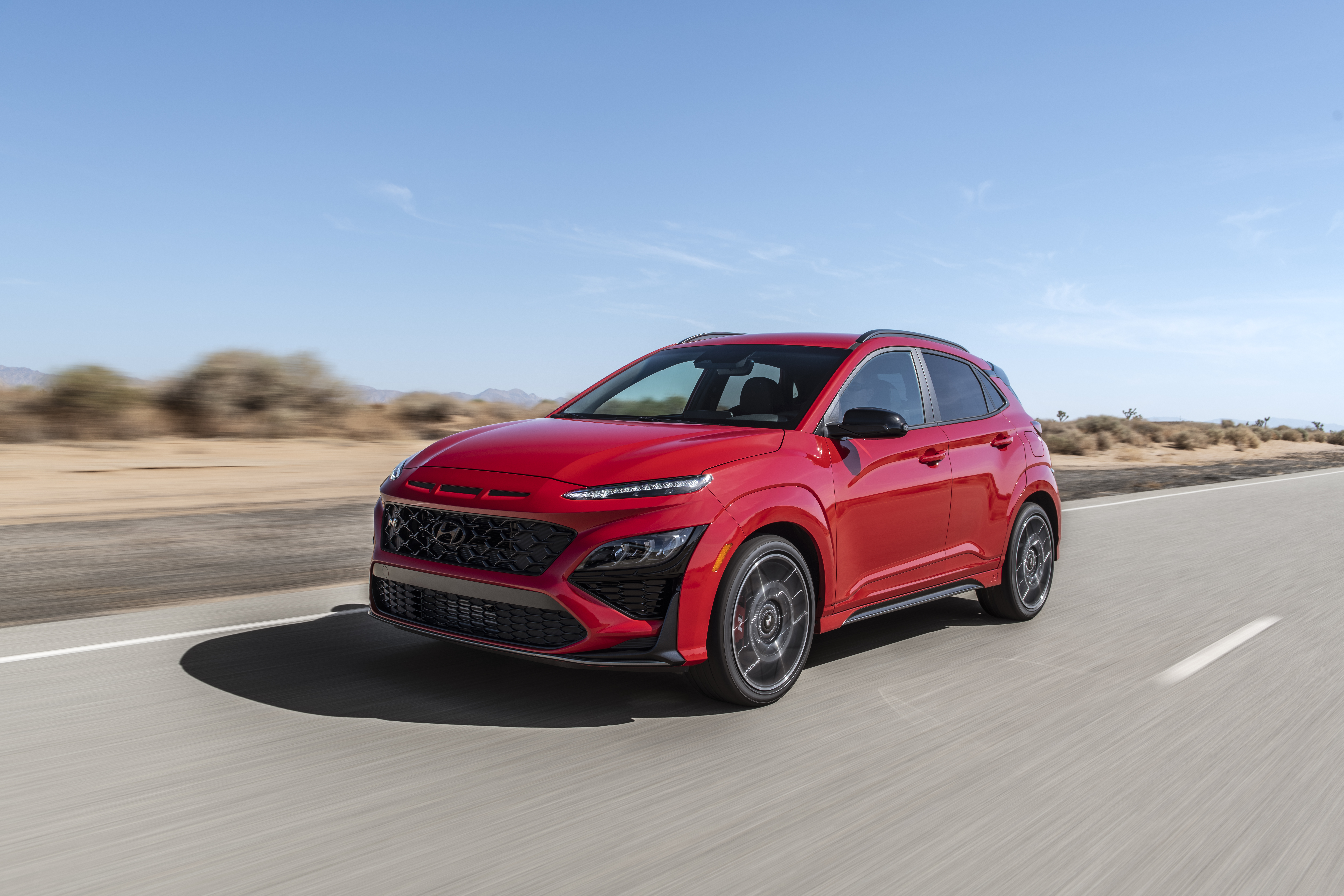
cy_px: 448
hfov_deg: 60.3
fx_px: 1157
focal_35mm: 31
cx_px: 672
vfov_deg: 42.3
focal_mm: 31
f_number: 8
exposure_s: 1/40
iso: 31
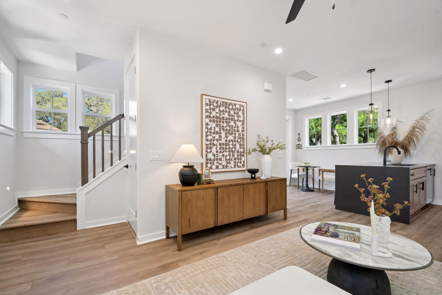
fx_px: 184
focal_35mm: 15
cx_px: 221
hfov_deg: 100.4
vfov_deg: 77.3
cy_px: 148
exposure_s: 1/15
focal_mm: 10
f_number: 8
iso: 400
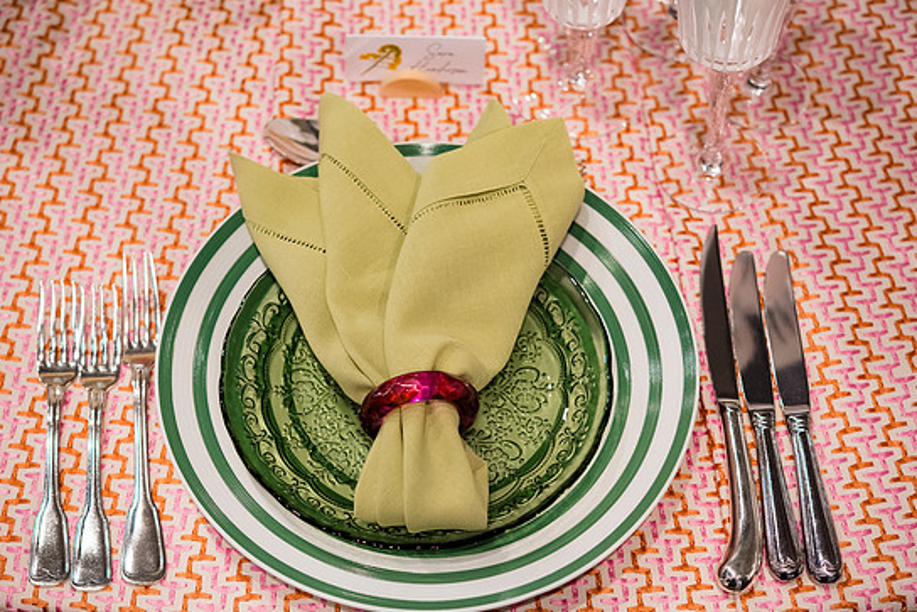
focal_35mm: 64
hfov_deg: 31.4
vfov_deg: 21.3
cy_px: 319
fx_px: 1631
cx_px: 440
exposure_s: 1/160
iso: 800
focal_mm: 60
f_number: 4
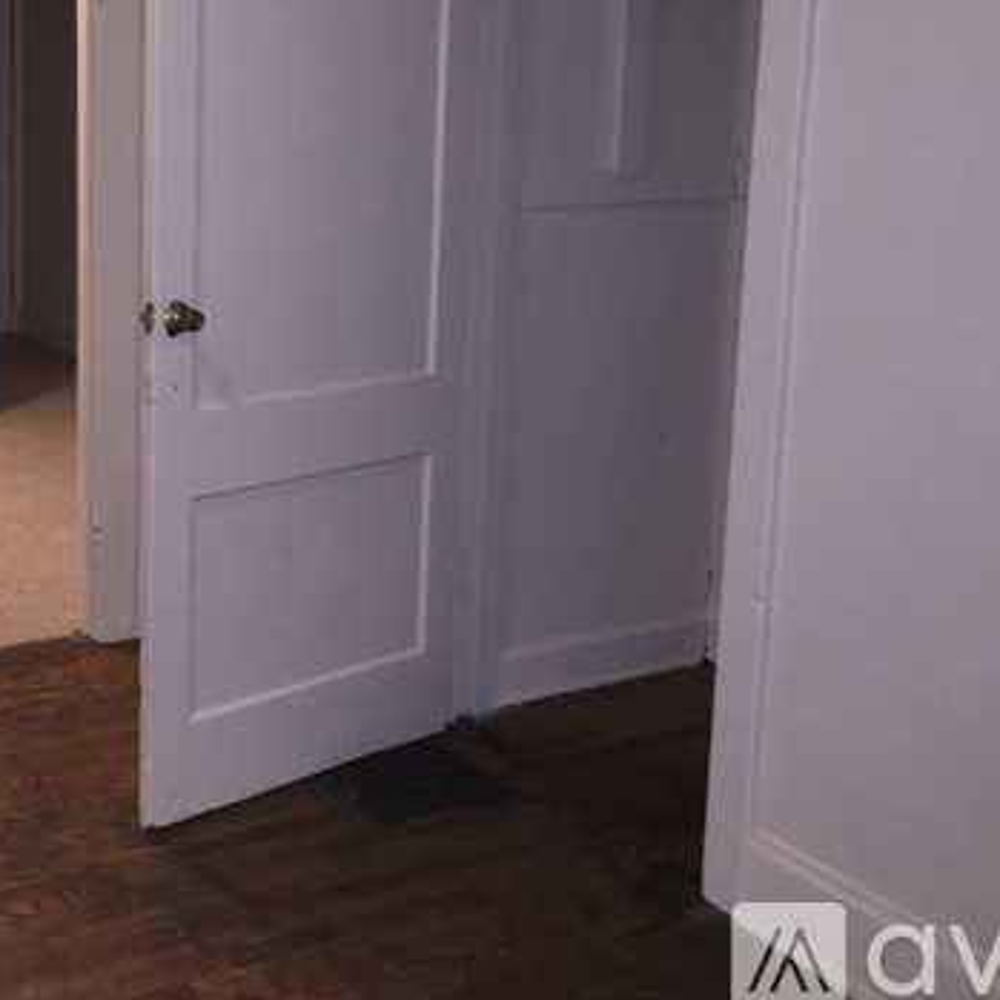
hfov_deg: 33.9
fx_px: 1601
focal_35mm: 49
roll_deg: -1.4
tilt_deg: -8.8
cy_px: 301
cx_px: 239
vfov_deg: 34.2
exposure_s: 1/16
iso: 160
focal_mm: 4.15
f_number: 2.2
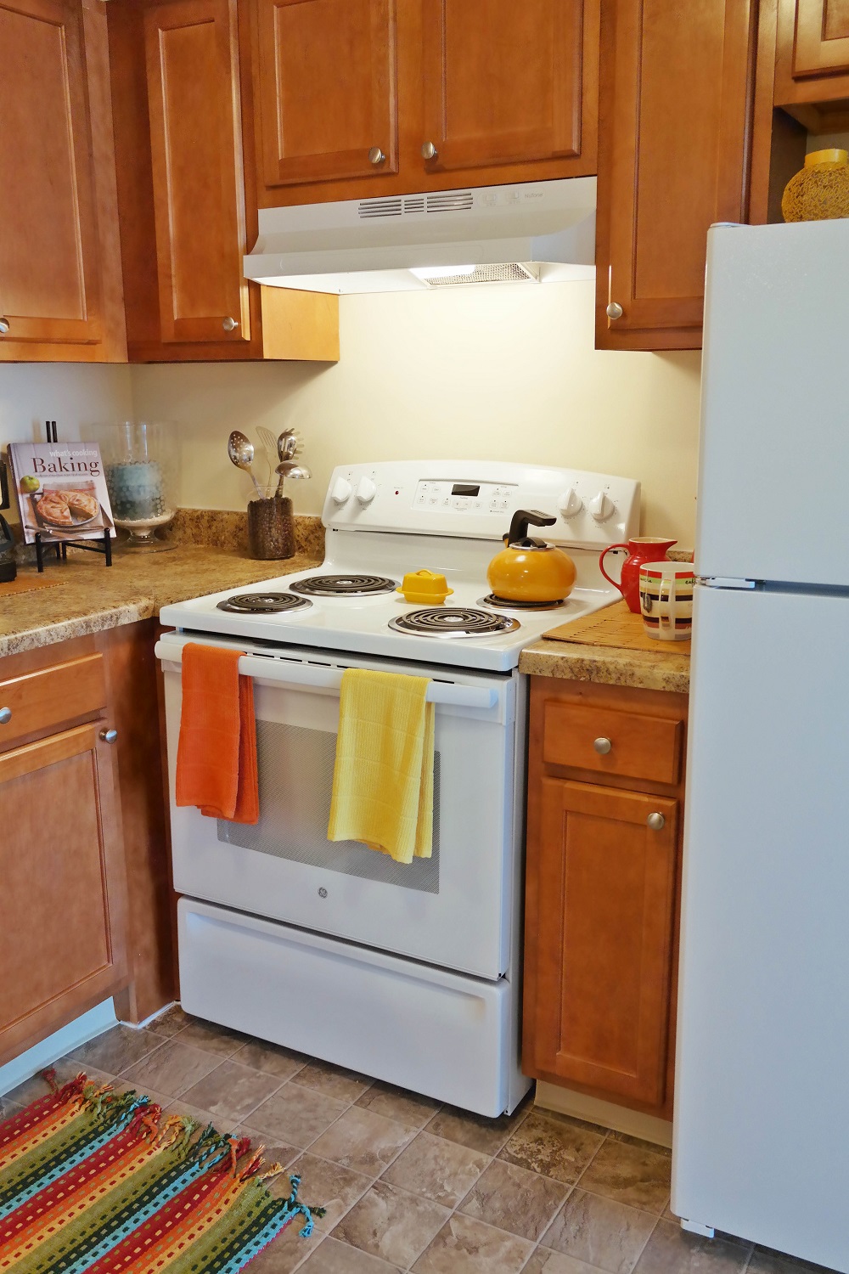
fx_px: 1061
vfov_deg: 61.9
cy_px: 637
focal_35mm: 30
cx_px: 424
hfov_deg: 43.6
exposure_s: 1/40
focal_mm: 20
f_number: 3.5
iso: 400
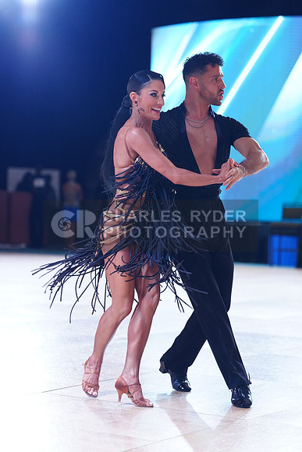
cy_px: 226
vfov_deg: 20.6
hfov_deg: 13.8
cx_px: 151
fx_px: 1245
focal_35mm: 99
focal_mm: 99
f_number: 2.8
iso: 1000
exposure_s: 1/400
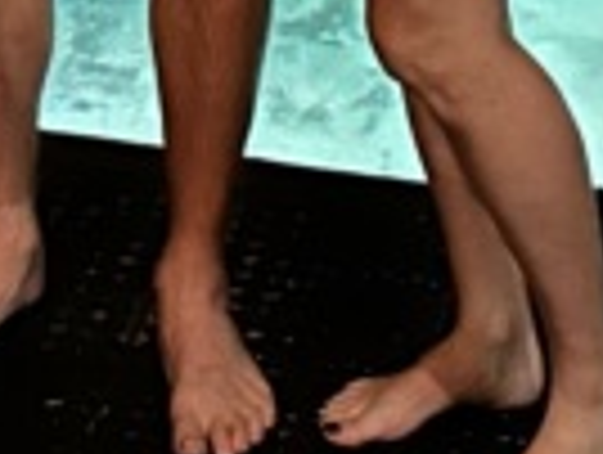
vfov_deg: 7.1
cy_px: -1014
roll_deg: +0.8
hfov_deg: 10.7
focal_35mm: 183
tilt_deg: -4.2
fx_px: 3194
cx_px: 40
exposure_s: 1/15
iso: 2000
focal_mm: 6.86
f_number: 1.78
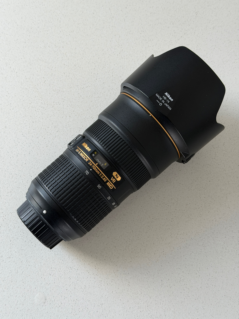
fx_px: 442
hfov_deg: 30.3
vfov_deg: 39.7
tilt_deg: -75.0
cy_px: 160
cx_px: 120
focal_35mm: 48
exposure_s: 1/94
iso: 100
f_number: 1.78
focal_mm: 6.76
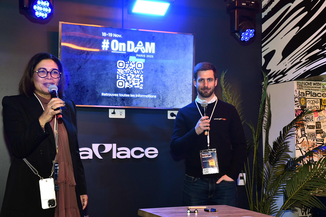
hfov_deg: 37.9
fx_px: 475
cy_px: 108
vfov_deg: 25.8
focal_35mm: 52
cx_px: 163
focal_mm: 35
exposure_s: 1/80
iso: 2500
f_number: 5.6
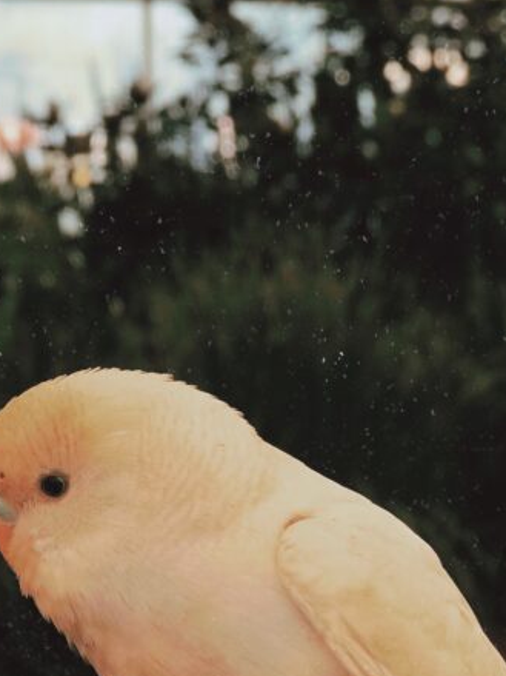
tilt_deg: -9.8
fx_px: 2593
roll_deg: -0.7
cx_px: 323
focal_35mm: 133
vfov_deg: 14.7
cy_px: 601
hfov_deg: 11.1
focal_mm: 6.6
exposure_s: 1/120
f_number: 2.8
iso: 20
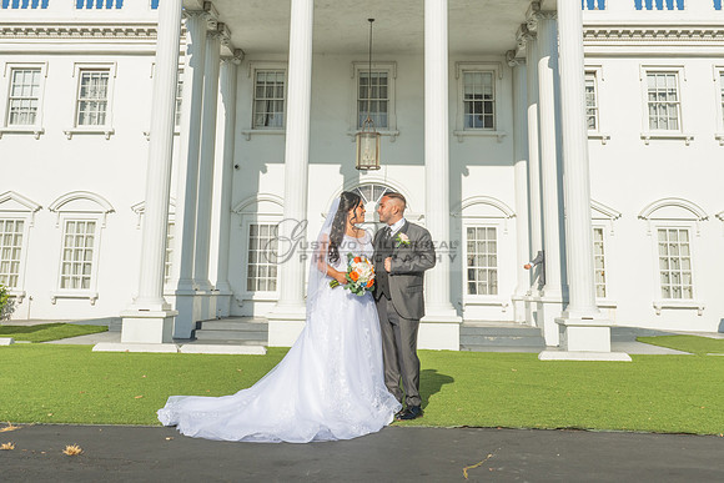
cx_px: 352
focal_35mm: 38
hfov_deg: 51.1
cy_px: 127
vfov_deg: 34.7
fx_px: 757
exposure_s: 1/200
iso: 200
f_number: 16
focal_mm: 24
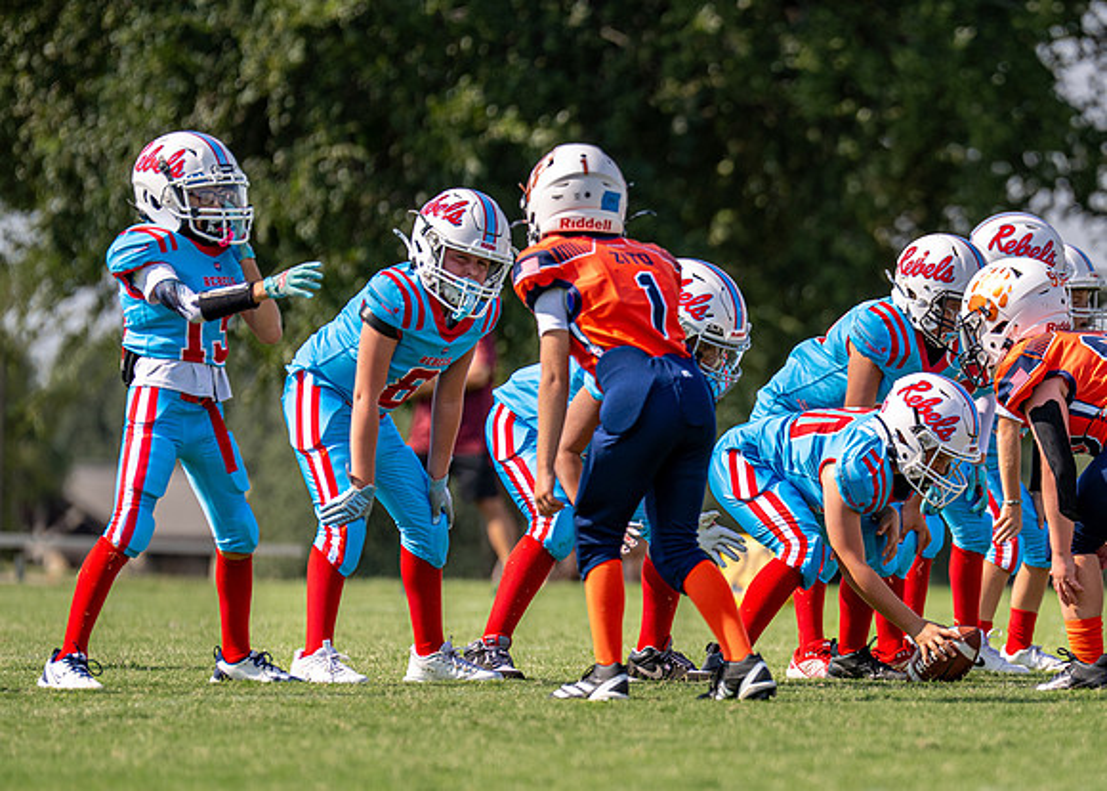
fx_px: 11719
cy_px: 527
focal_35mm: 373
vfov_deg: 3.9
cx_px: 907
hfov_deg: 5.4
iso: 125
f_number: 2.8
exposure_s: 1/2000
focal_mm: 200
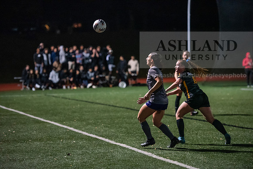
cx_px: 126
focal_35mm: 135
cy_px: 84
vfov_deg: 10.2
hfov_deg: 15.2
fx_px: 949
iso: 8000
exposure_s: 1/1000
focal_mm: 135
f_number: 2.8
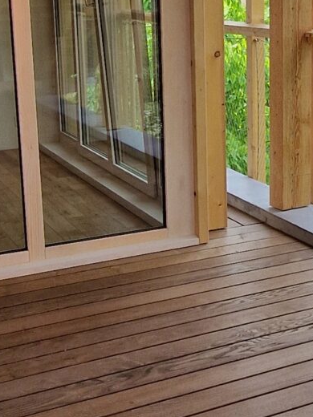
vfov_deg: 30.0
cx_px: 299
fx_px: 772
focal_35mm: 64
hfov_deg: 22.2
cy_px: 137
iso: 50
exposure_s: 1/844
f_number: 2.2
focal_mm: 2.2
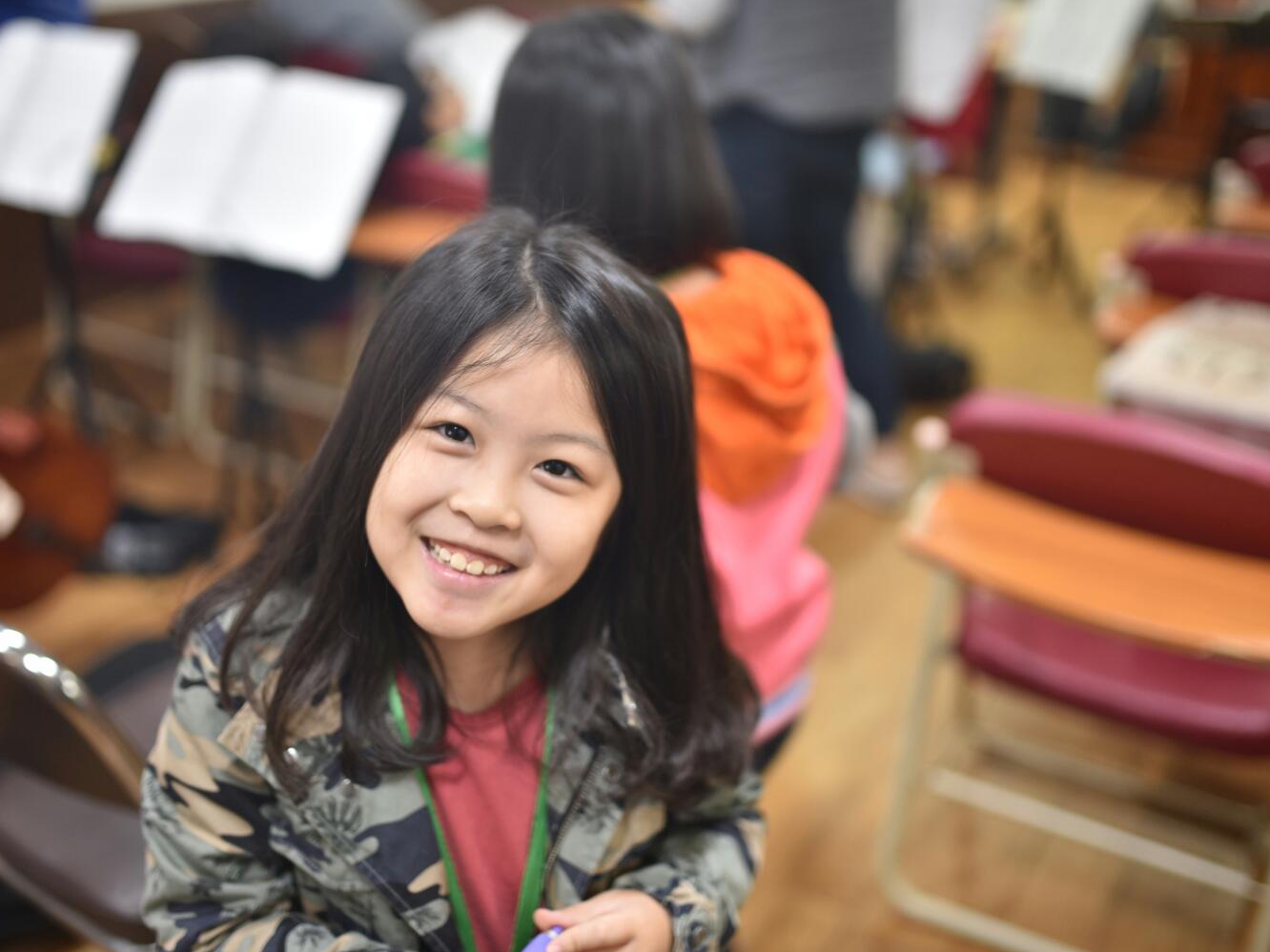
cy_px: 476
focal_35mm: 38
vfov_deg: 37.7
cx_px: 618
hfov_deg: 49.0
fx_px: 1394
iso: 250
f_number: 1.4
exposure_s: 1/100
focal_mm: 35
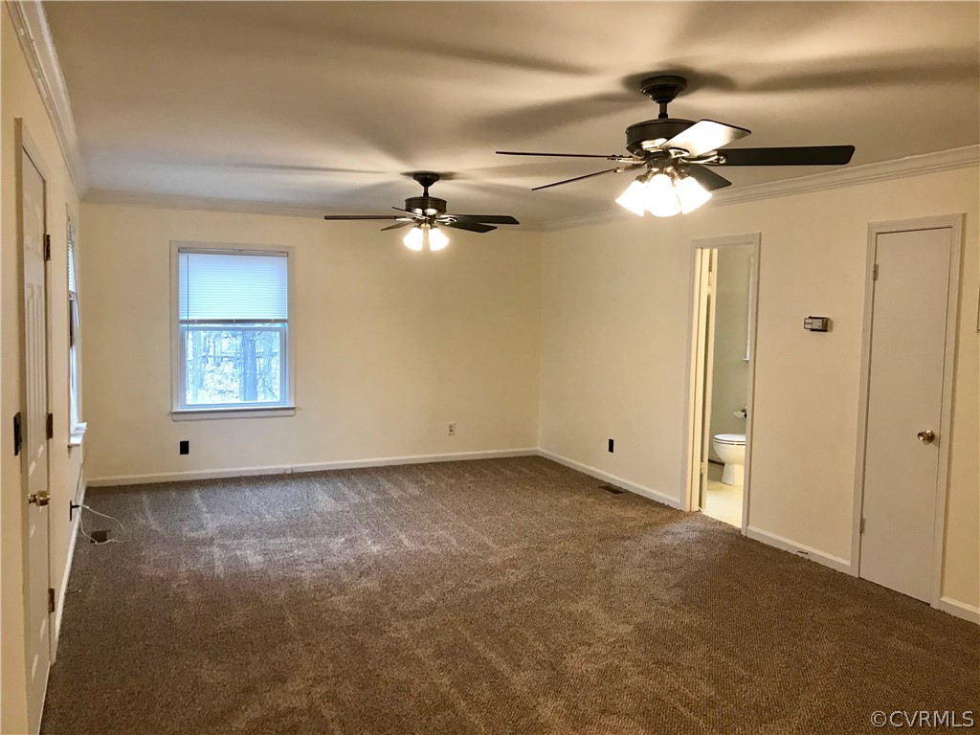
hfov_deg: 63.4
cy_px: 368
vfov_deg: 49.7
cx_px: 490
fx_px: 793
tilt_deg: -4.1
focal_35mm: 28
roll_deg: -0.9
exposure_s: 1/30
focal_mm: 3.99
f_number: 1.8
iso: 40
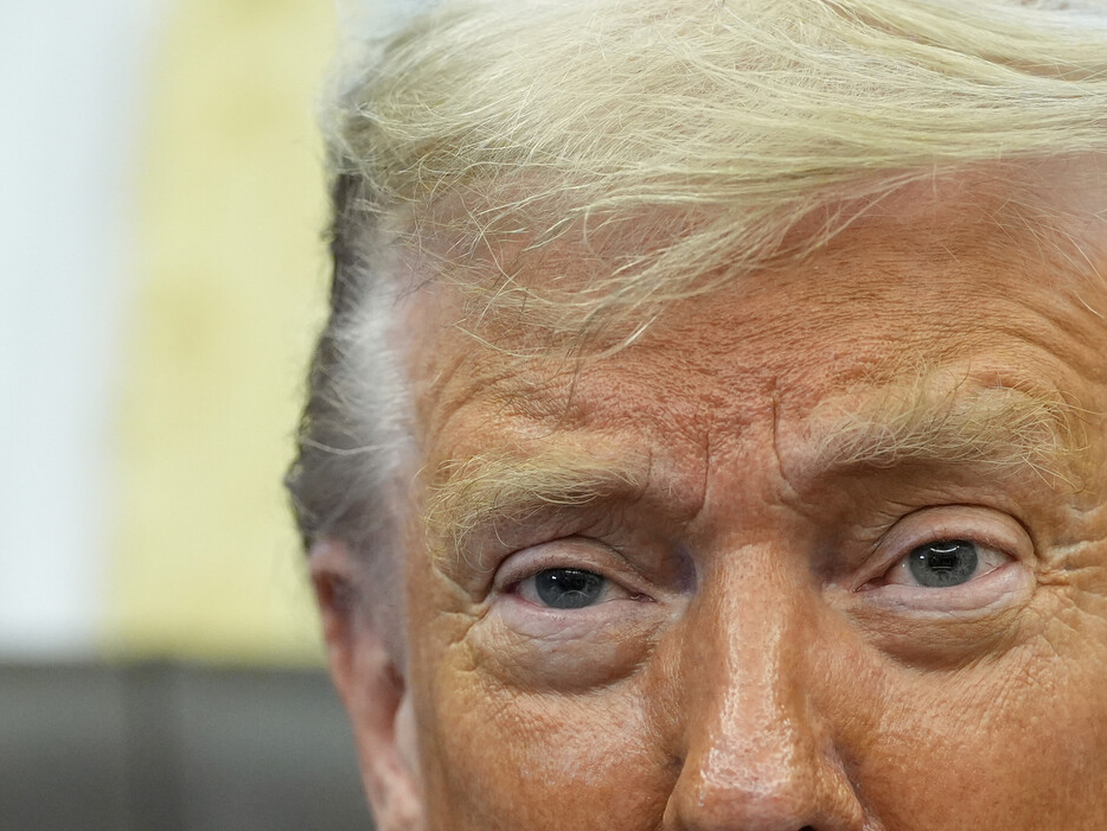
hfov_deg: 4.7
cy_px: 612
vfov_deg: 3.5
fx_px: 13499
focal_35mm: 422
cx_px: 625
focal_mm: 171
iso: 2500
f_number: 3.5
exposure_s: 1/250
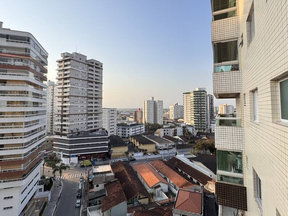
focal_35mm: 19
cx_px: 144
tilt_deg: +3.4
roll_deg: +1.0
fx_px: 158
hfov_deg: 84.7
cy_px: 99
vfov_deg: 68.6
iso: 40
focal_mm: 2.22
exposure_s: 1/796
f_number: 2.2
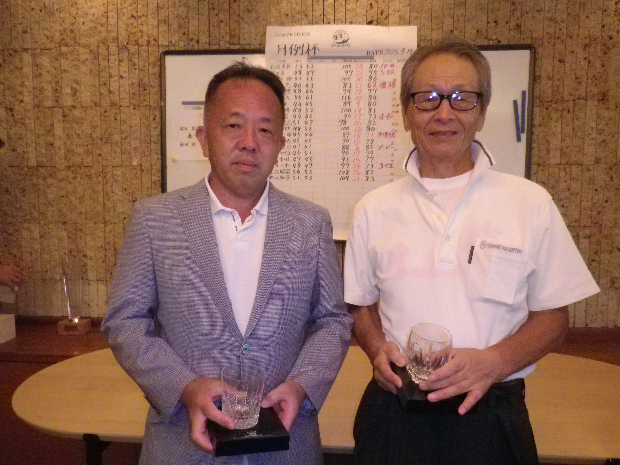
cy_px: 232
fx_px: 502
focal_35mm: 28
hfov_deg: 63.4
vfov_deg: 49.7
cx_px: 310
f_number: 3.2
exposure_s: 1/50
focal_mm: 5
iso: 640
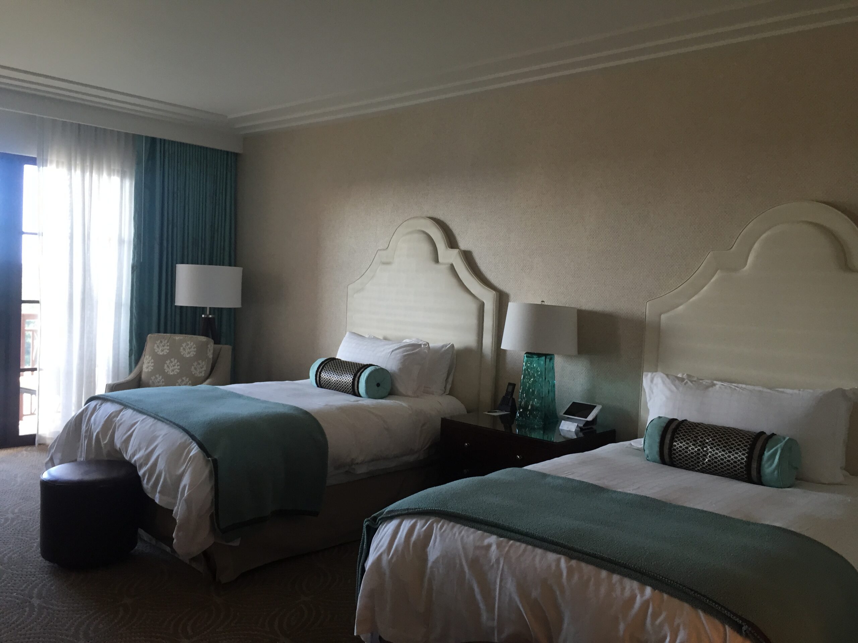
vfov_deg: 48.2
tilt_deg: -5.4
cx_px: 429
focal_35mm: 29
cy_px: 322
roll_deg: -2.7
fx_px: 719
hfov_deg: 61.7
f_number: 2.2
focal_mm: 4.15
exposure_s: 1/30
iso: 40
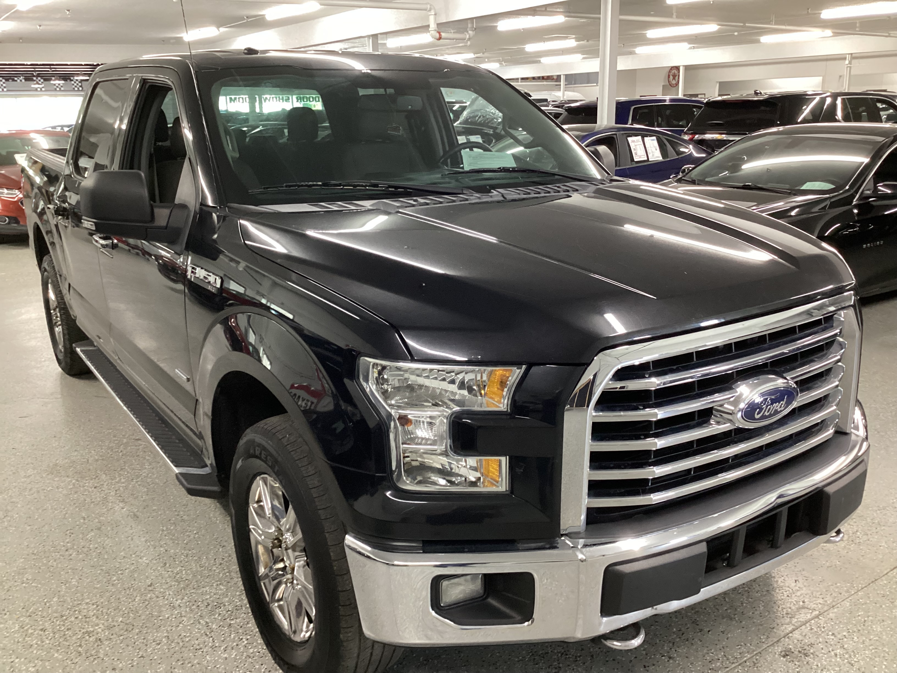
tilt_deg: -16.7
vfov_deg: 45.4
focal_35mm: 31
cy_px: 336
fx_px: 803
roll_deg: +1.8
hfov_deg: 58.4
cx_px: 448
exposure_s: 1/50
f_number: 2.4
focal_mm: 3.3
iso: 320
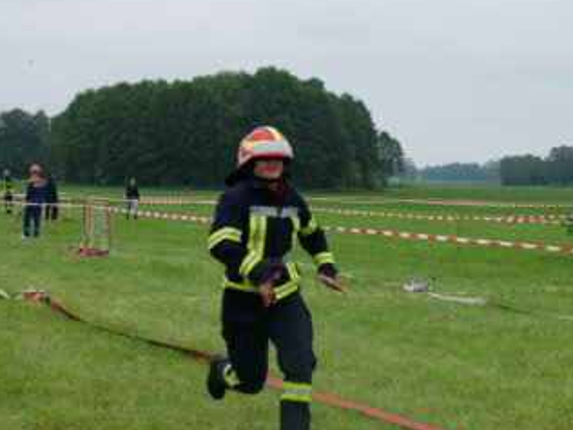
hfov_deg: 21.5
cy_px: 216
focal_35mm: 91
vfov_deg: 16.2
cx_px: 355
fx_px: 1506
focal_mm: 36
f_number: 7.1
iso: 200
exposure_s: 1/250
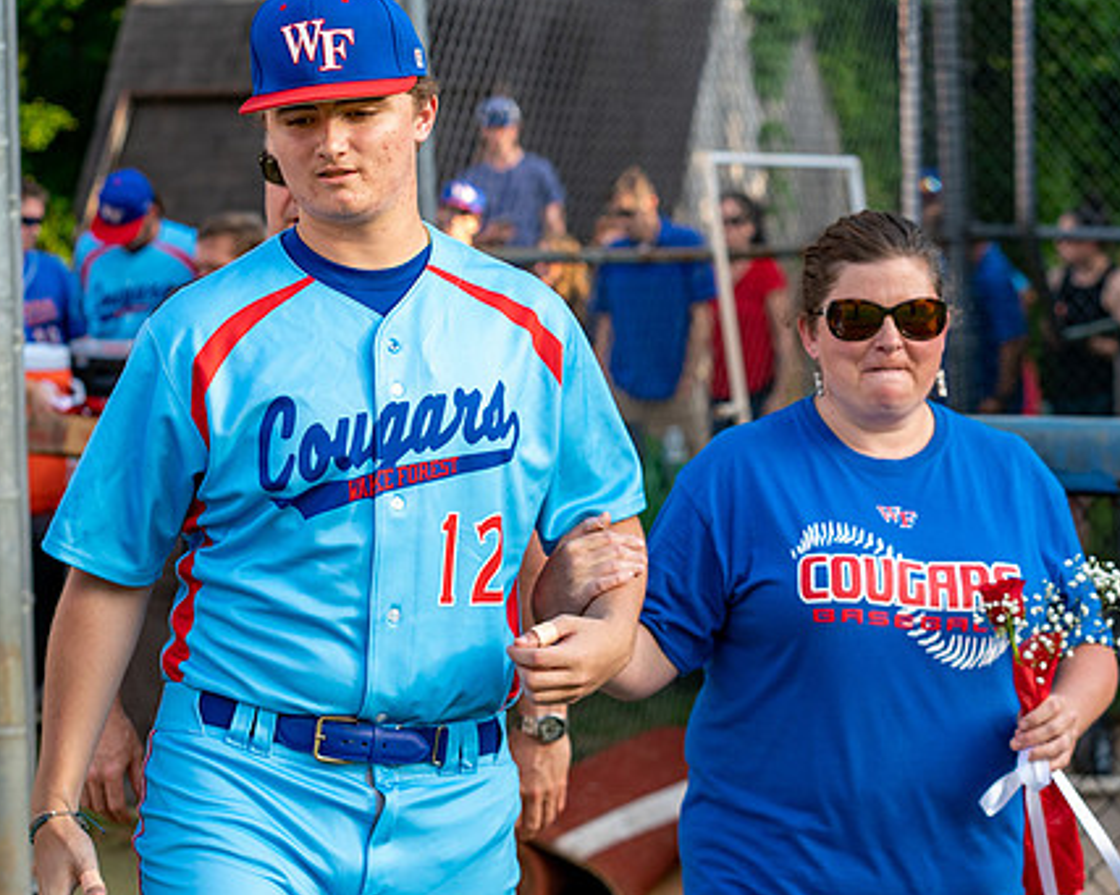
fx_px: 3776
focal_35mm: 114
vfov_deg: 13.5
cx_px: 570
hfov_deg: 16.9
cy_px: 476
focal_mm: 70
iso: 1250
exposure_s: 1/1600
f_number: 4
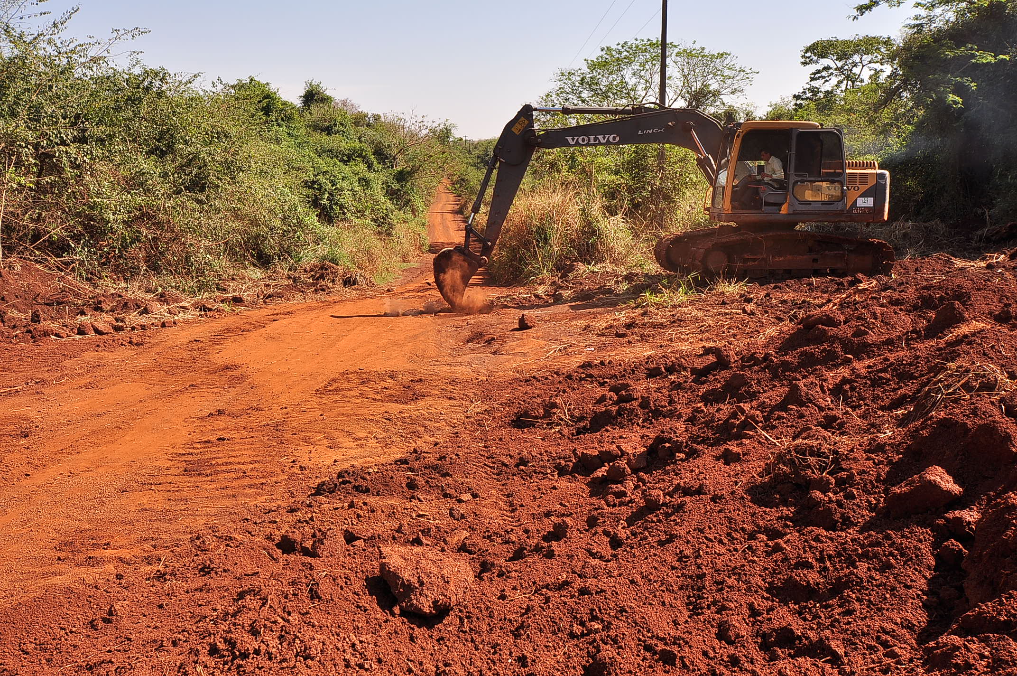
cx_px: 508
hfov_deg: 57.3
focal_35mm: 33
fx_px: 931
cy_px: 338
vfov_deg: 39.9
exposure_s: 1/200
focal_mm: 22
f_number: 10
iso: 200
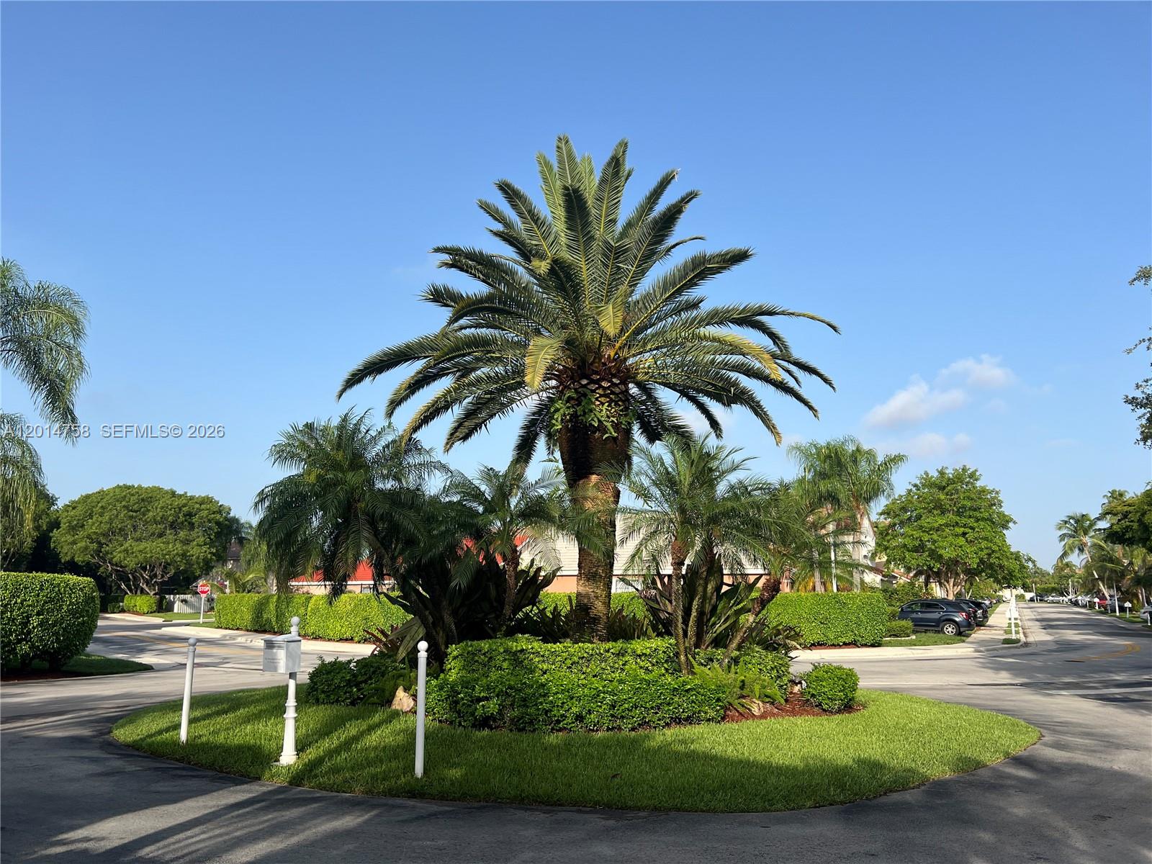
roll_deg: +0.1
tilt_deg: +11.3
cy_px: 432
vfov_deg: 53.1
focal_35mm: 26
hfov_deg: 67.3
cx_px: 576
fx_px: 865
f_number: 1.5
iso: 50
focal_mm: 5.7
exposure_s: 1/3077
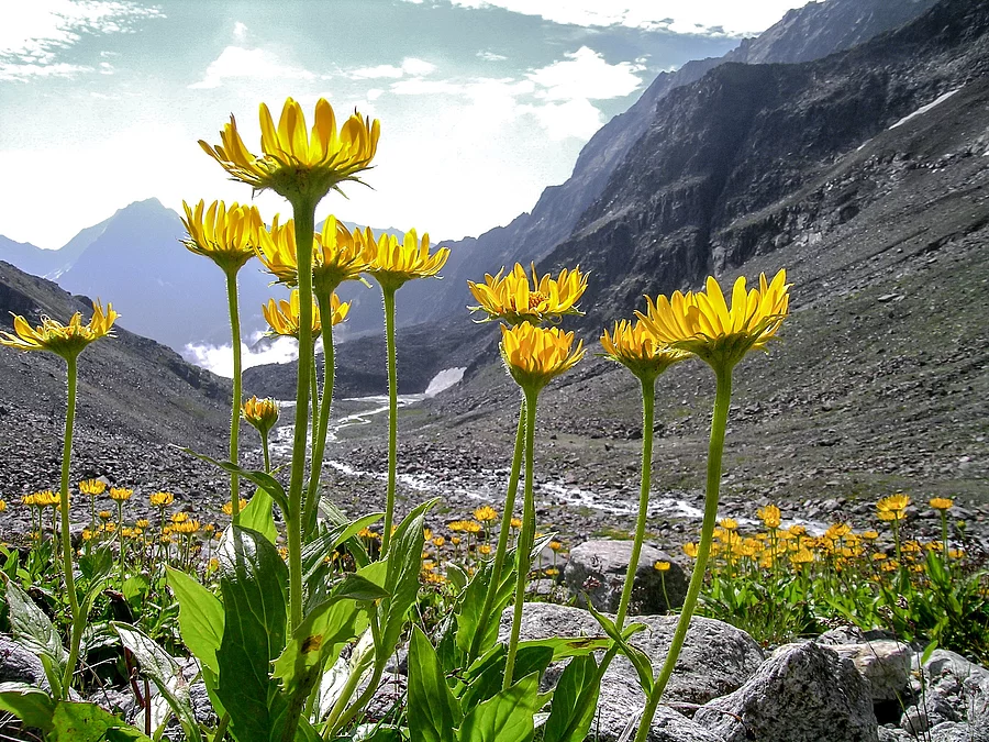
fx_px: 800
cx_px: 494
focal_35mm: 28
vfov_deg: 49.7
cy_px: 371
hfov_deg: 63.4
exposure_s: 1/320
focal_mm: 5.8
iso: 50
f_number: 7.1
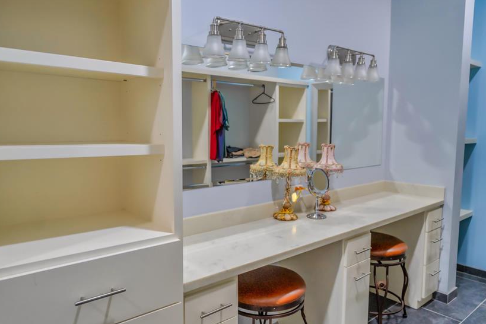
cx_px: 240
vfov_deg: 51.3
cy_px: 162
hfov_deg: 71.5
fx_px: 337
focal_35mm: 25
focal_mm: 20
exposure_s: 1/60
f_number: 2.8
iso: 500
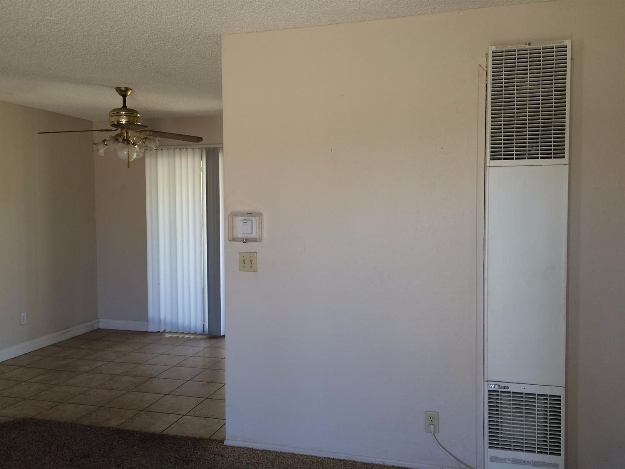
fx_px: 523
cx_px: 312
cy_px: 234
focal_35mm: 29
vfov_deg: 48.2
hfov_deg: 61.7
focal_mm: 4.15
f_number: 2.2
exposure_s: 1/30
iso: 32
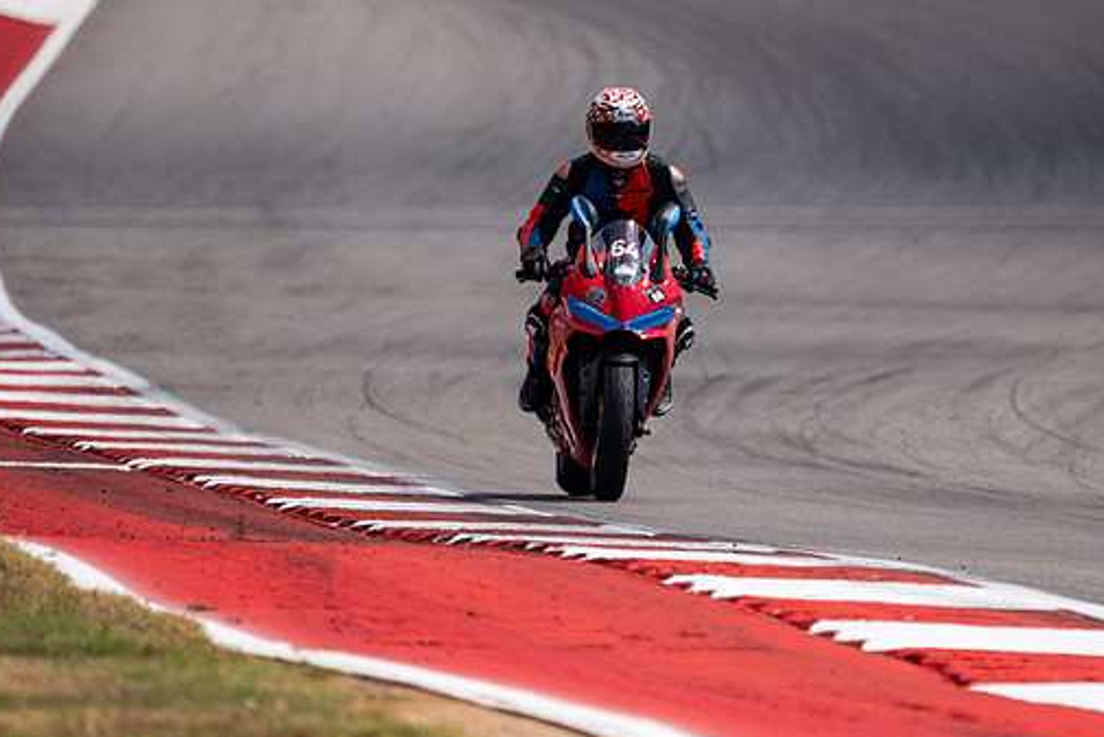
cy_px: 318
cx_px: 608
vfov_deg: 1.6
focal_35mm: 862
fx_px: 26441
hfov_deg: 2.4
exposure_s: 1/2500
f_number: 5.6
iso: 320
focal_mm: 500
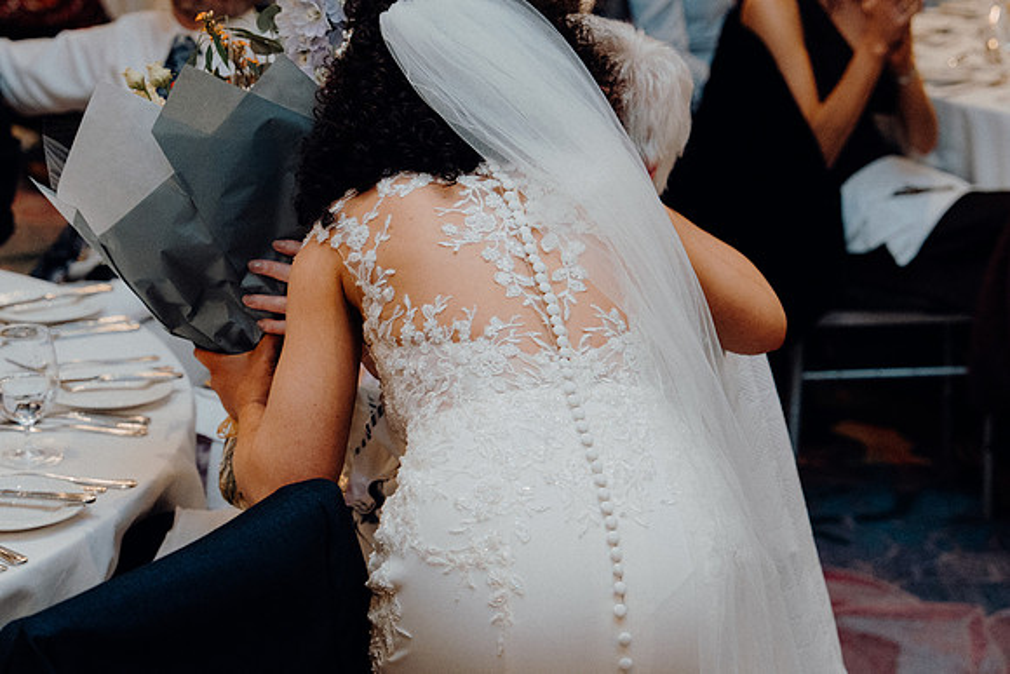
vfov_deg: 16.3
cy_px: 337
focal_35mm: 84
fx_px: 2357
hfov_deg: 24.2
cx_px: 505
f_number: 3.5
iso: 2500
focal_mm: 56
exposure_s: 1/160
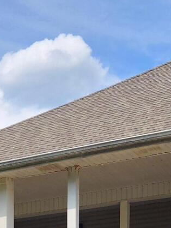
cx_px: -58
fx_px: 724
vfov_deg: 16.1
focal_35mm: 110
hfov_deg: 13.0
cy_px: 359
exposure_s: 1/694
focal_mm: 6.4
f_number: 1.8
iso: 12
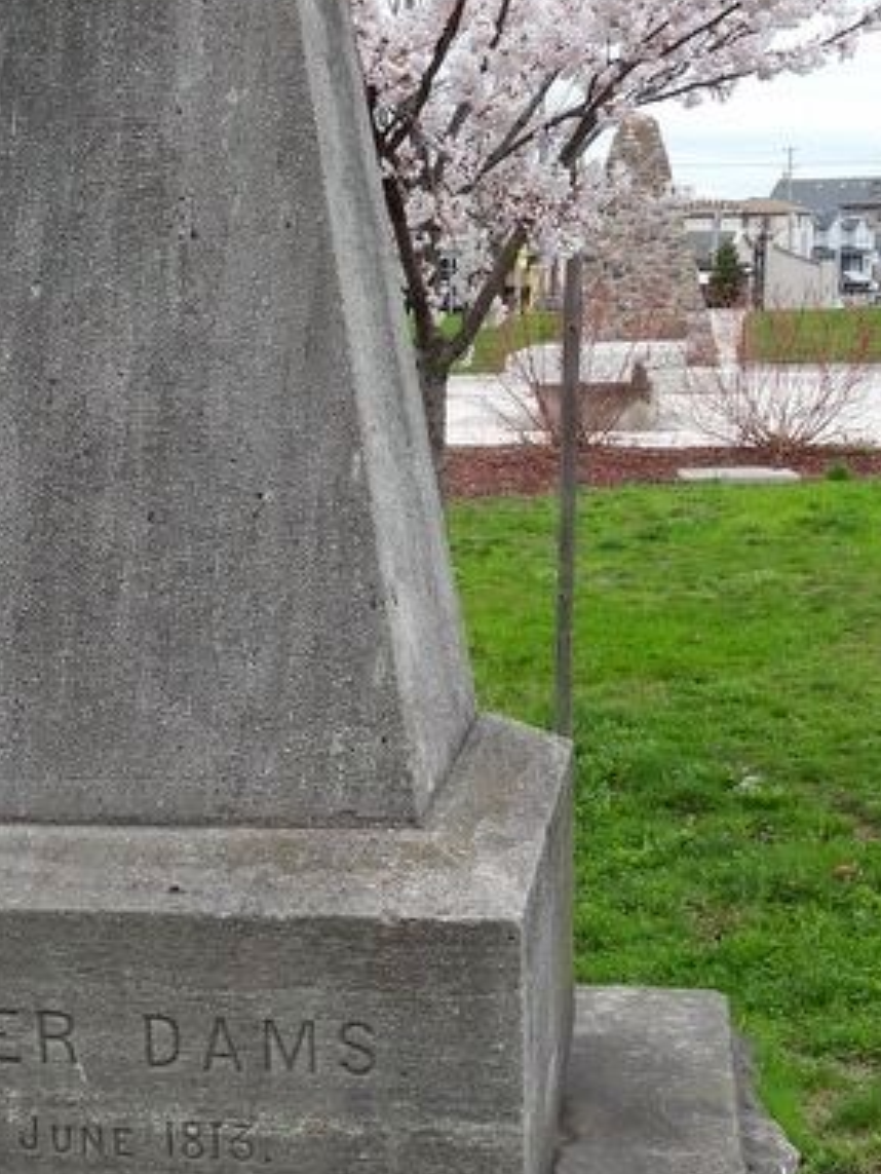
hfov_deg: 23.2
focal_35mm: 63
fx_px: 2137
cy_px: 743
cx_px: 265
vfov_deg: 30.6
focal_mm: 5.4
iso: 100
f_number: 3.2
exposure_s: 1/400
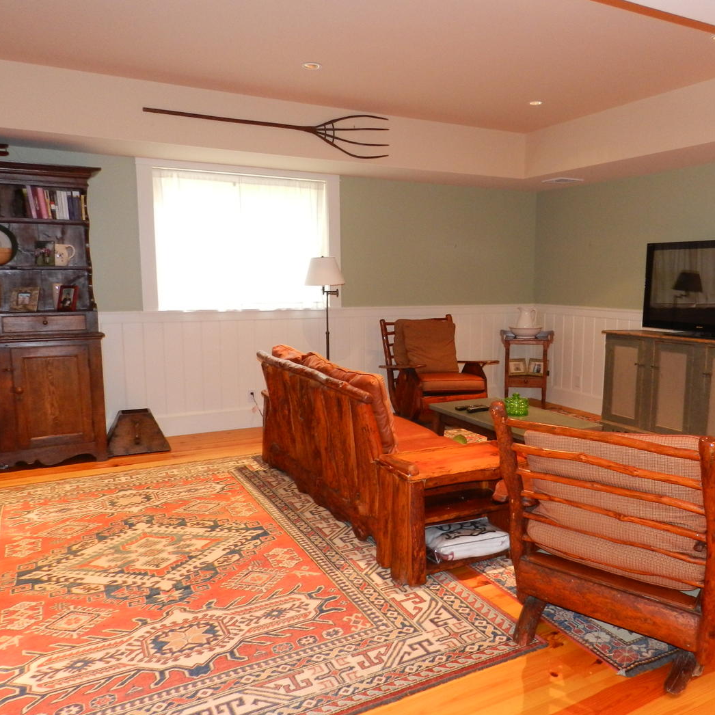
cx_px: 431
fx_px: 654
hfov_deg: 56.8
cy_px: 364
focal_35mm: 28
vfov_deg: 57.3
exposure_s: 1/15
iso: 400
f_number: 3.4
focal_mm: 4
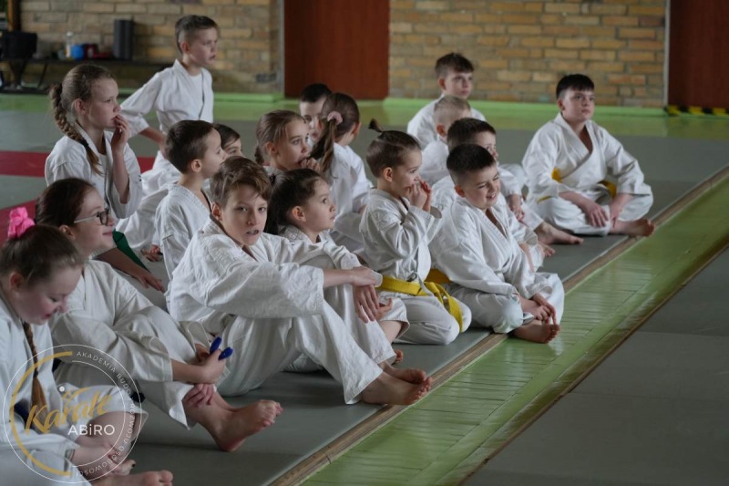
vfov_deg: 13.0
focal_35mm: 105
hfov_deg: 19.5
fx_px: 2126
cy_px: 243
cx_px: 364
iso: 3200
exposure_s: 1/160
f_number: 4
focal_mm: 105
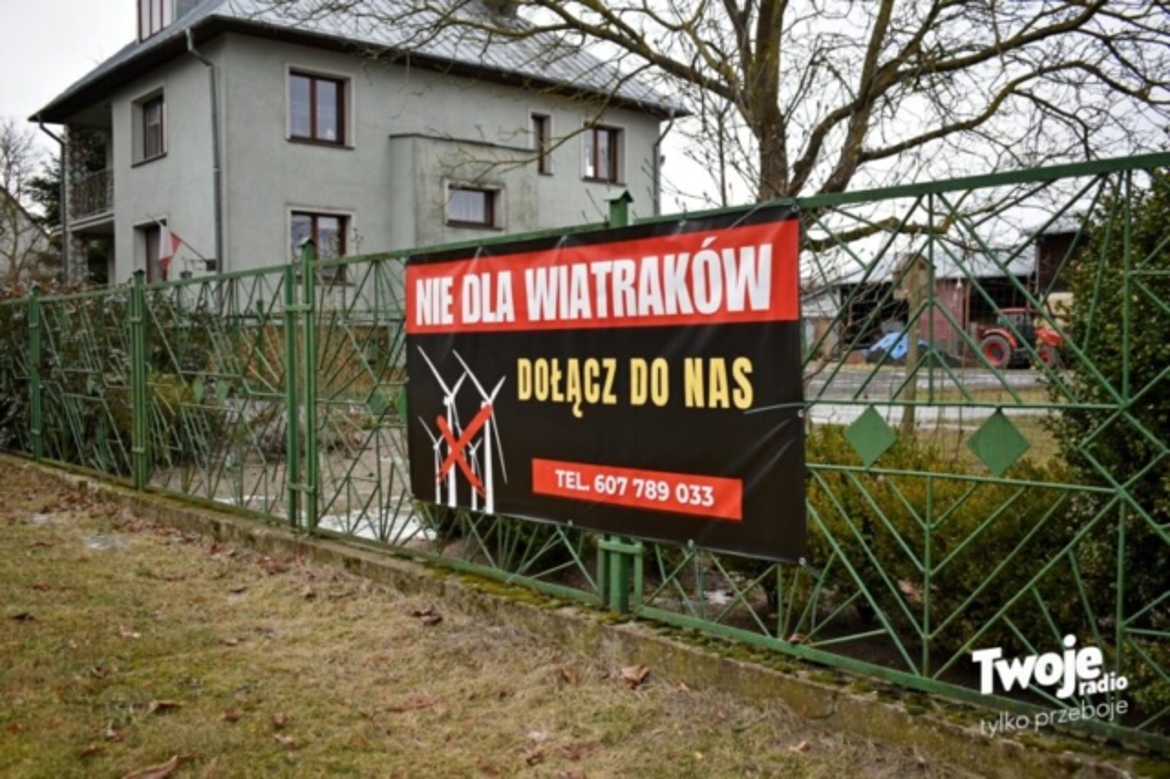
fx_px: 1072
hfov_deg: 57.2
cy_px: 390
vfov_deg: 39.9
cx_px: 585
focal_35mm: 33
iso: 400
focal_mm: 22
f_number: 4
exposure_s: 1/1000
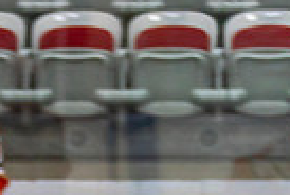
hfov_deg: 2.9
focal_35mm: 701
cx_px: 175
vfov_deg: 2.0
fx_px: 5659
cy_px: 536
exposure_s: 1/640
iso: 640
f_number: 2.8
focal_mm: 125
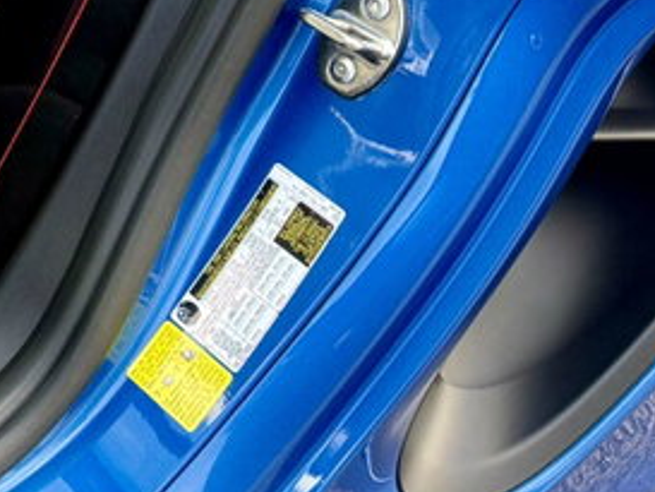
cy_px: -307
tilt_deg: -20.6
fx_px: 1704
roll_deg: -2.3
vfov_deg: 14.9
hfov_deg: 18.6
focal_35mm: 90
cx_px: -398
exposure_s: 1/206
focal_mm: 6.76
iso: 160
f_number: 1.78
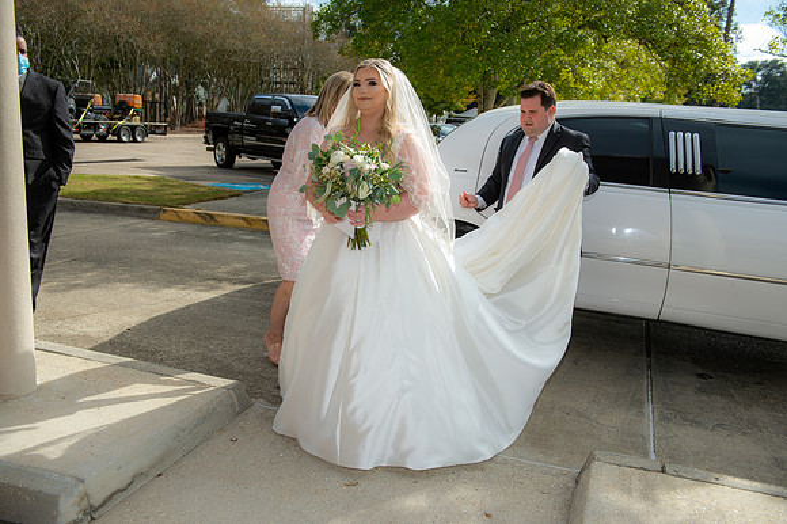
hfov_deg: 58.7
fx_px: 699
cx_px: 394
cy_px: 262
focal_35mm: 32
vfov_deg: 41.1
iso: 64
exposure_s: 1/500
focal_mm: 32
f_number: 5
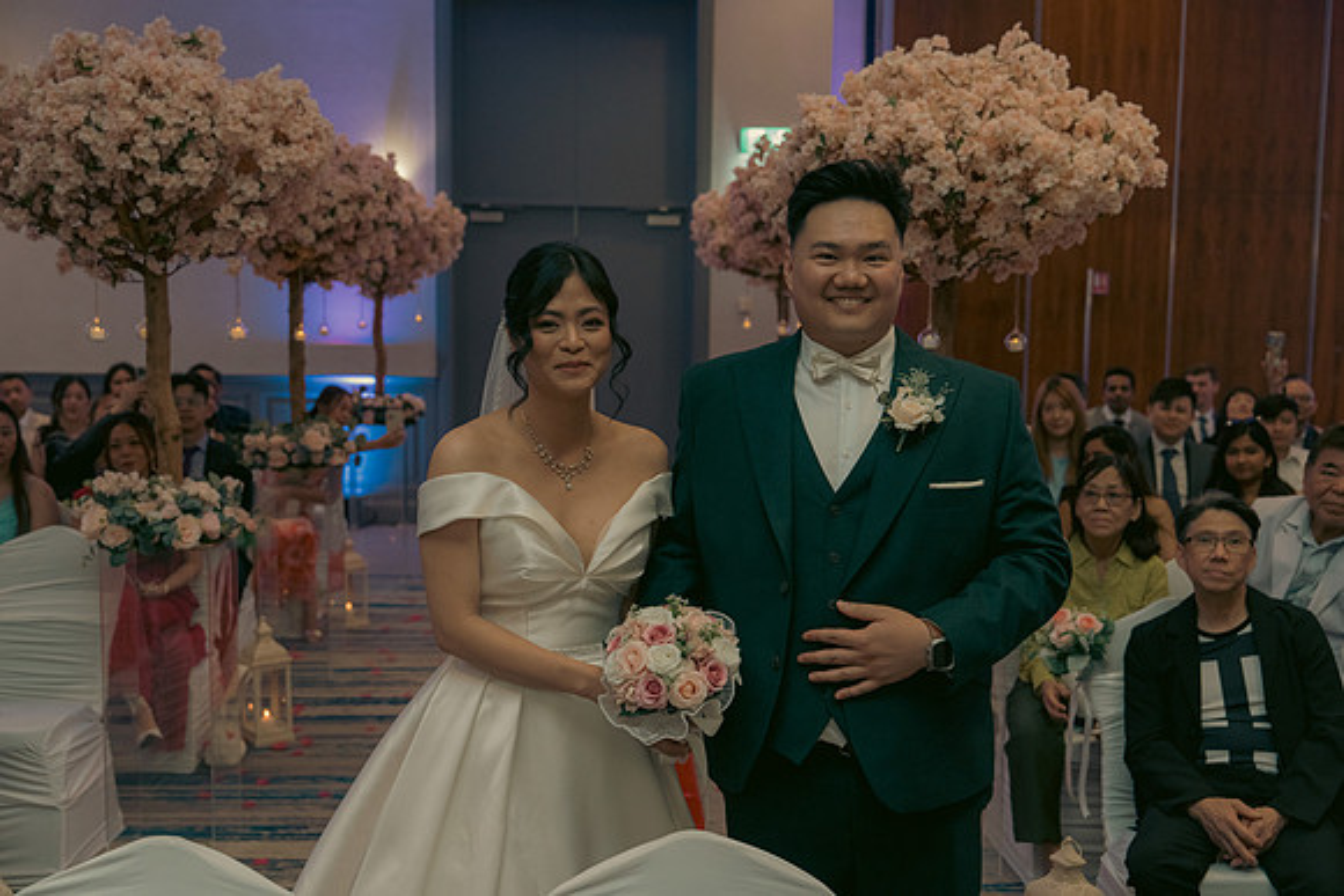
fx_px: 1456
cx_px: 672
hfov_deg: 49.5
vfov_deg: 34.2
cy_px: 448
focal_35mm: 39
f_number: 3.5
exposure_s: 1/160
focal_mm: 39
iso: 2500
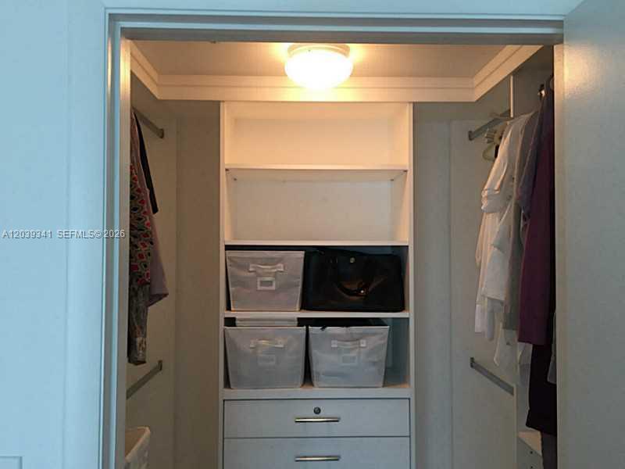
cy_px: 234
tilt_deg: +2.1
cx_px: 312
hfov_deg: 61.7
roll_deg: -0.1
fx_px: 524
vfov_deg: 48.2
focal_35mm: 29
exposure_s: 1/30
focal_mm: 4.15
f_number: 2.2
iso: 50
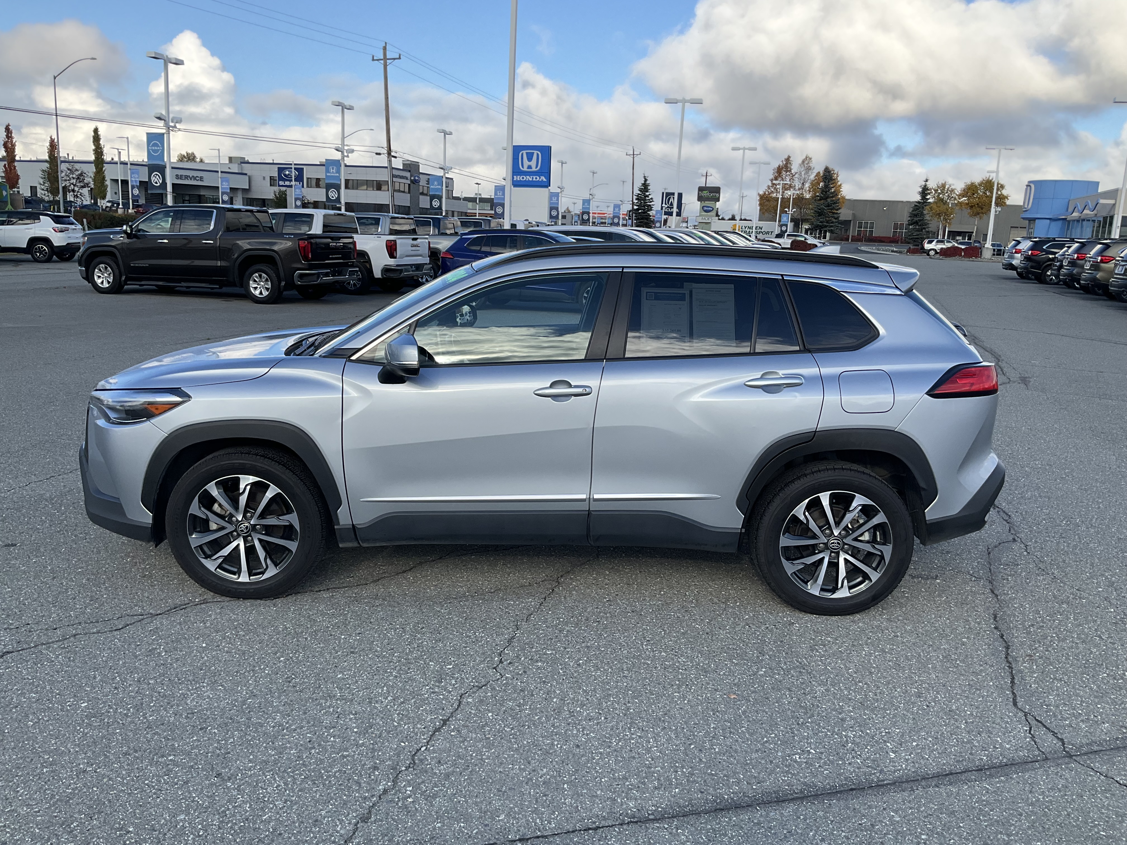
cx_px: 564
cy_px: 422
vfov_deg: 48.2
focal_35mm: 29
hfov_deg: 61.7
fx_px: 944
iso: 25
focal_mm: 3
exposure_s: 1/1015
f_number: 1.8
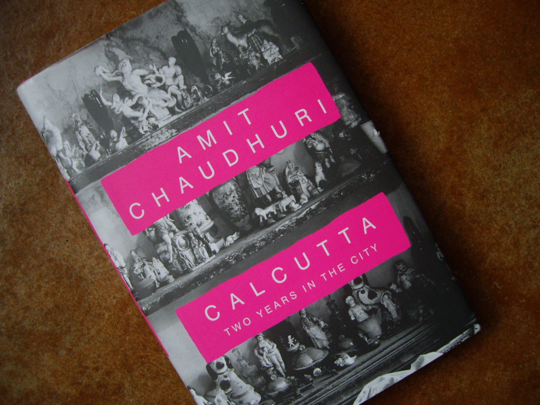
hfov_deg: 49.0
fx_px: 593
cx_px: 270
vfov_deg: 37.7
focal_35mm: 38
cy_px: 202
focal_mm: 6.2
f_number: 2.7
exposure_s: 1/60
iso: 100
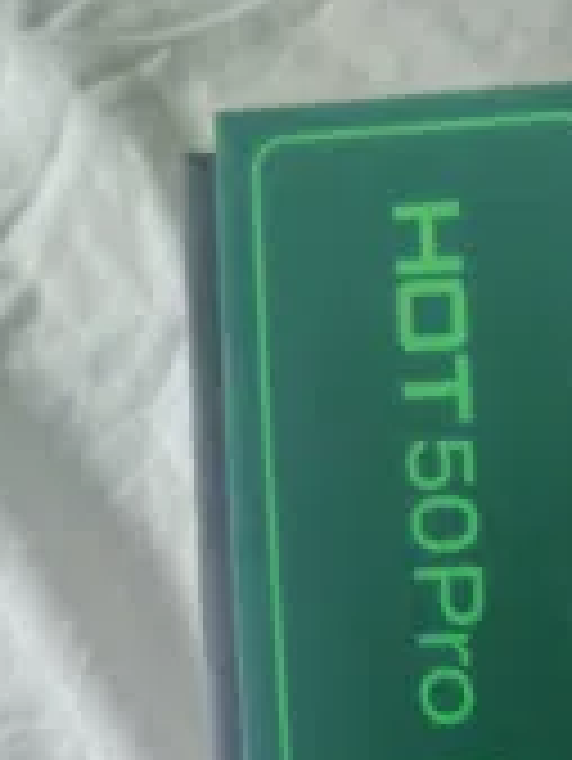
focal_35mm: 64
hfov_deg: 22.1
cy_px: 890
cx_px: 577
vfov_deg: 27.0
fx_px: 1408
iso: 1498
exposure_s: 1/20
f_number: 1.6
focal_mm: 4.09
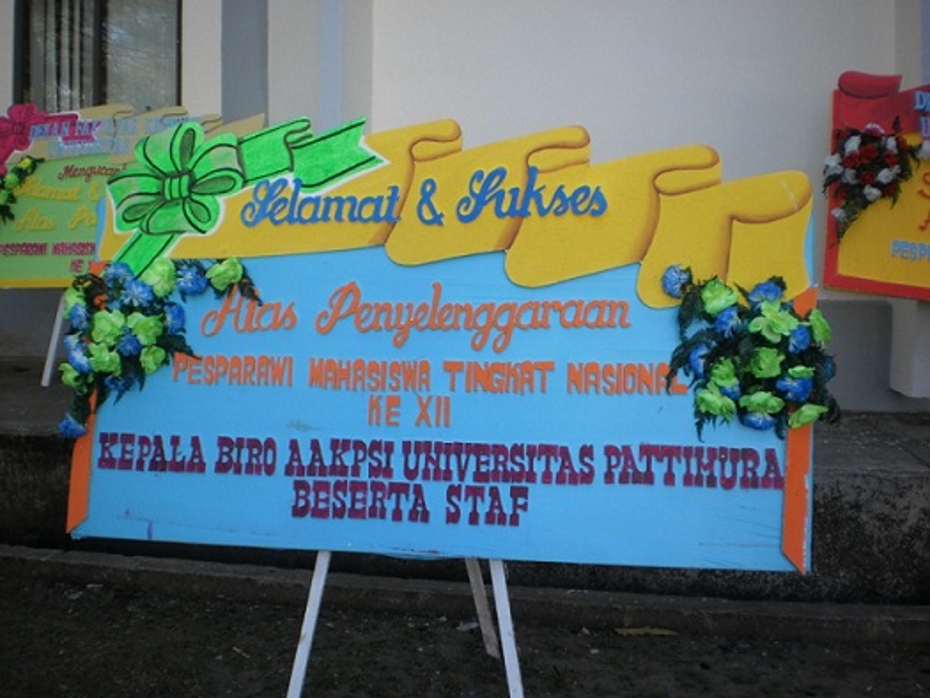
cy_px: 349
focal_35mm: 36
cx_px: 465
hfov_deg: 51.3
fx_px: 967
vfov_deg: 39.7
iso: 100
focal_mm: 6.3
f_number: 3.1
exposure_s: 1/200
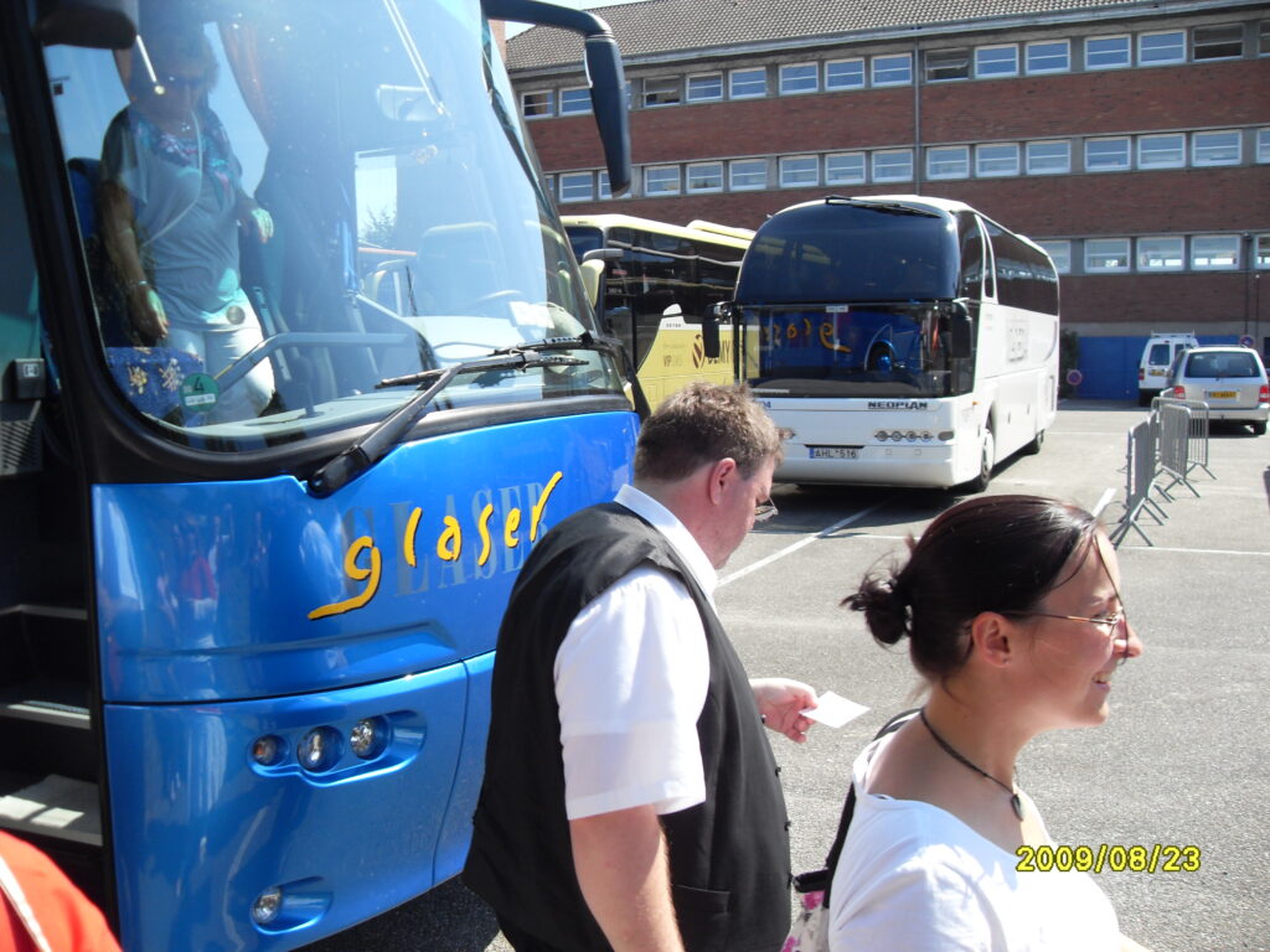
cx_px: 635
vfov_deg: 41.8
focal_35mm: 34
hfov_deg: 54.0
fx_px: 1247
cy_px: 476
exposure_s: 1/90
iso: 80
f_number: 7
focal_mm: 6.3
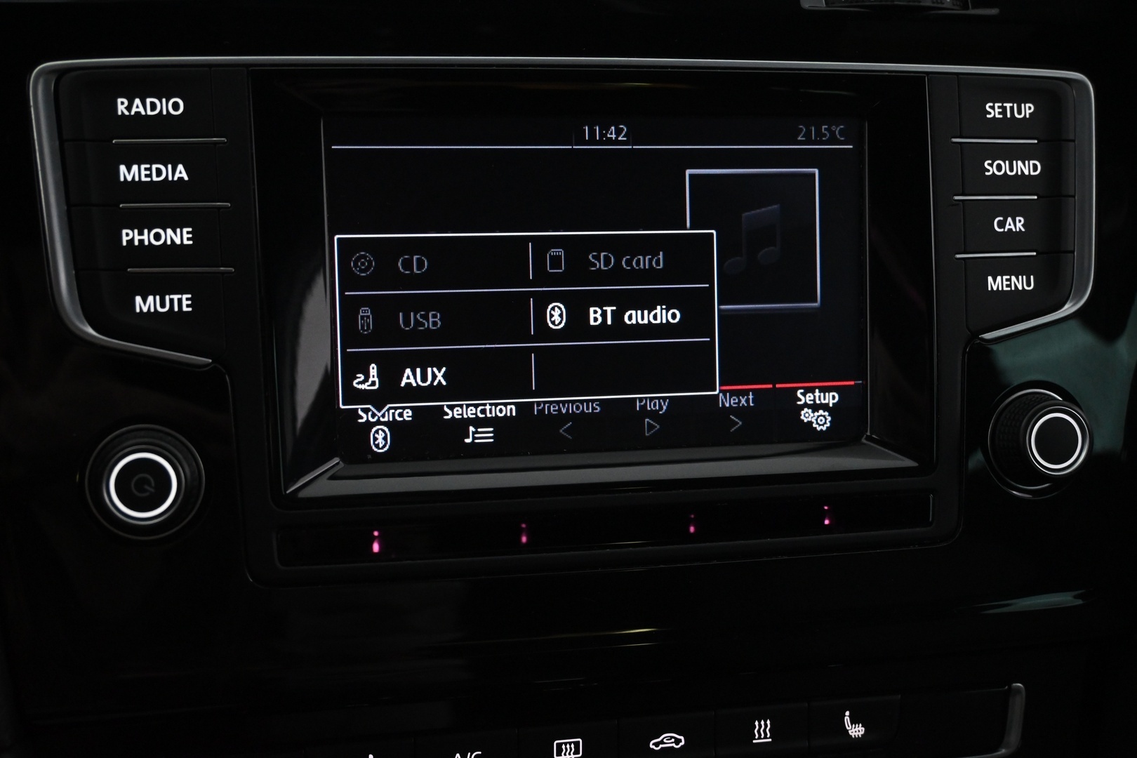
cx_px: 568
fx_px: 1421
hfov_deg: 43.6
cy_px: 379
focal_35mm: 45
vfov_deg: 29.9
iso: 2800
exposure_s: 1/50
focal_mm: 30
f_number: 4.8
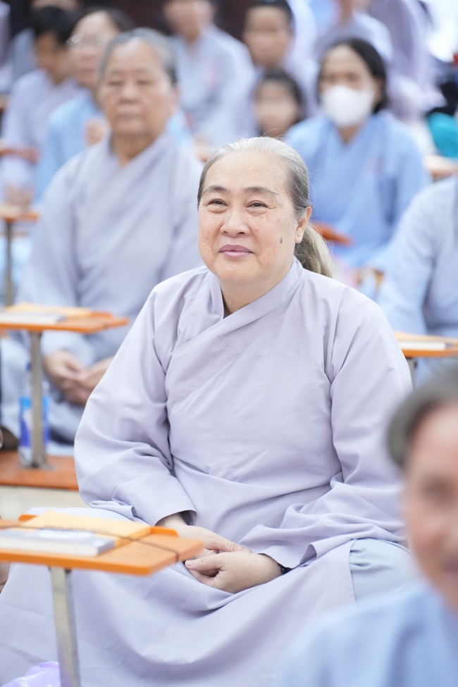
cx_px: 229
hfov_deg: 10.9
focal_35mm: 126
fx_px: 2404
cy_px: 344
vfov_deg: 16.3
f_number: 2.8
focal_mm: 126
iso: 5000
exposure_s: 1/125
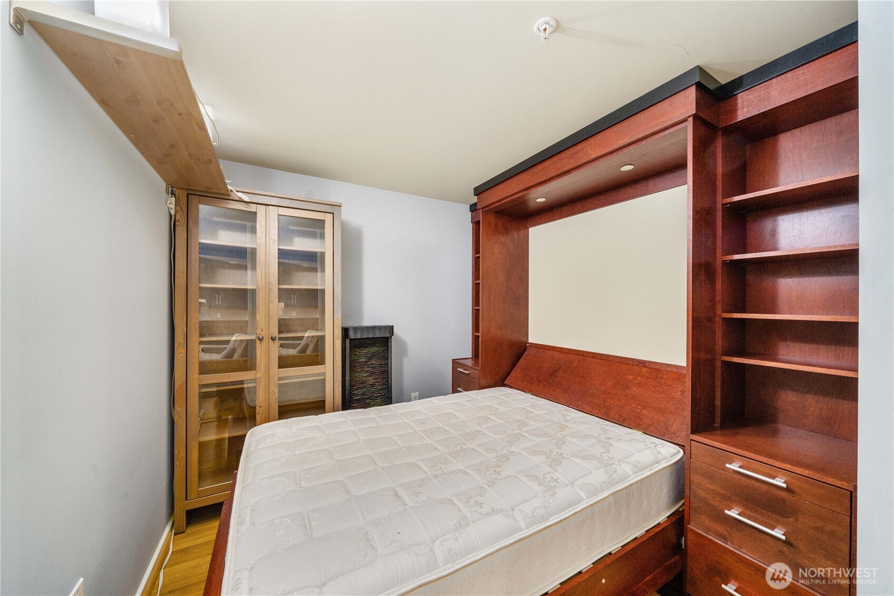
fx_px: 298
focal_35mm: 12
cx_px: 447
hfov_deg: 112.6
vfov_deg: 90.0
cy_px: 298
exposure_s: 1/3
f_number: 8
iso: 1000
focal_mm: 12
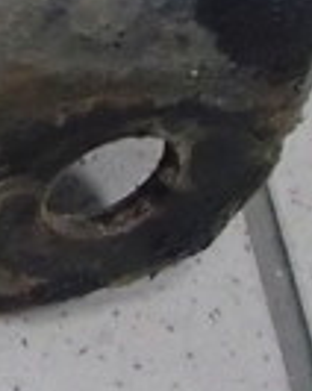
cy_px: 93
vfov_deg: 11.1
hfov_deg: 7.8
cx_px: -580
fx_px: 2013
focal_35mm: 174
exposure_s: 1/20
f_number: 4.7
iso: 1600
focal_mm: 6.64
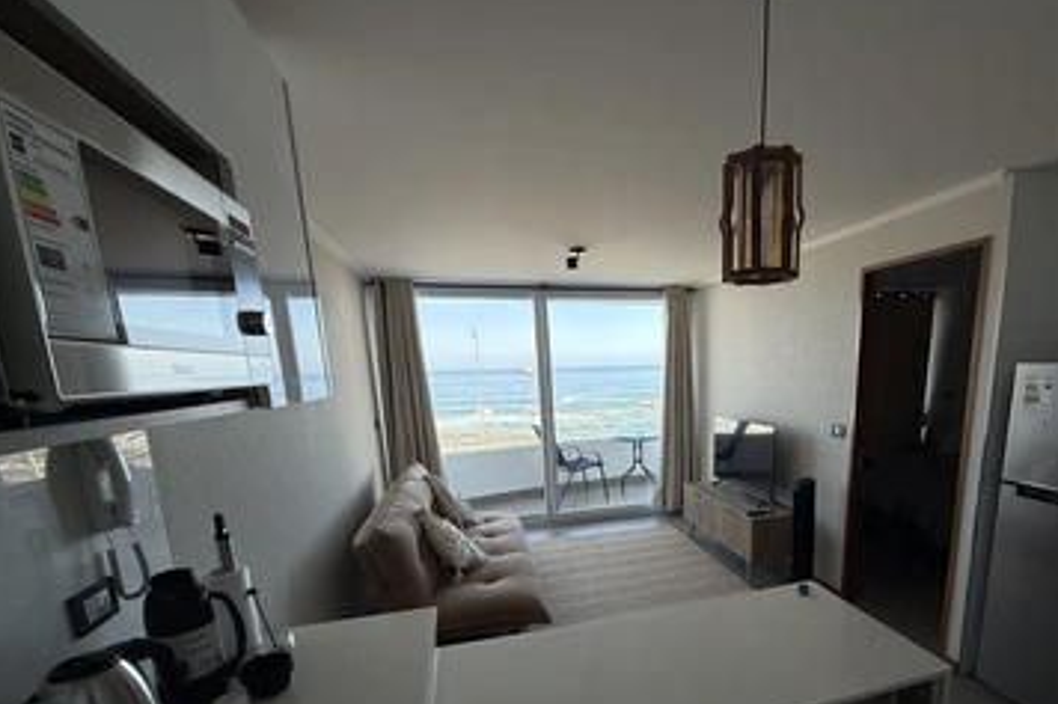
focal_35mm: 18
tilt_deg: -11.1
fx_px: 529
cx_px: 639
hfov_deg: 88.8
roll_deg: +1.5
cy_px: 472
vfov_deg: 65.5
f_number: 2.2
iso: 64
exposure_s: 1/335
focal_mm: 2.22
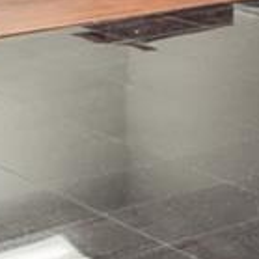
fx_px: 1321
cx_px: 749
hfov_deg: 9.2
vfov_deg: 10.2
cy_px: -278
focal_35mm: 156
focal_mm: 16
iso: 250
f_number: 13
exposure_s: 1.3
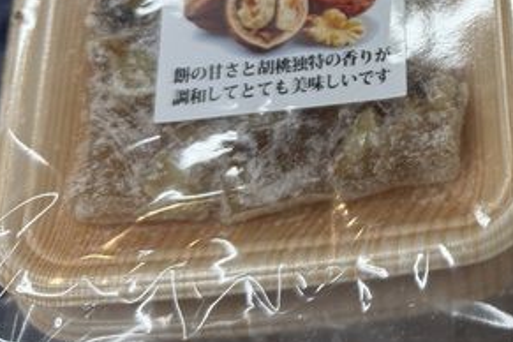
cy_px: -26
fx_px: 997
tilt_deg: -61.7
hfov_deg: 26.0
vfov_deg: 18.8
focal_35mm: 70
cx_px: 600
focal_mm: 6.76
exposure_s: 1/140
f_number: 1.78
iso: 64
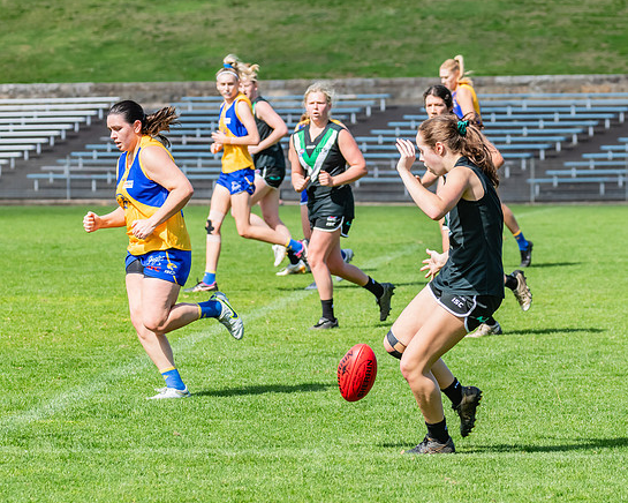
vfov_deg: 5.8
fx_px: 4925
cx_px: 414
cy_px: 259
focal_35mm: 265
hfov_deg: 7.3
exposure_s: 1/1600
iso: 800
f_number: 8
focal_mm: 180
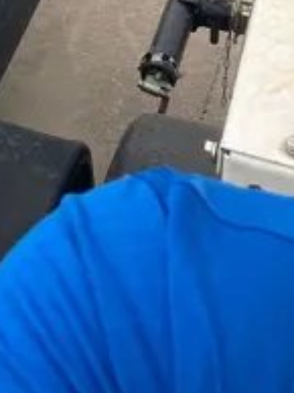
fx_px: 1203
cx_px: -258
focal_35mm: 106
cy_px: -309
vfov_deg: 15.9
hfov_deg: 12.5
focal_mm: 3.99
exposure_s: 1/2404
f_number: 1.8
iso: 20
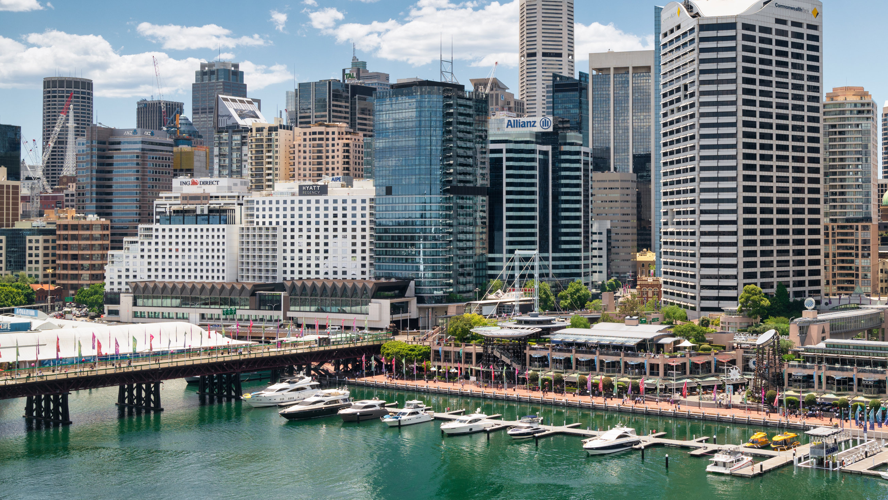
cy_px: 164
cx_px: 602
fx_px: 1130
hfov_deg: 42.2
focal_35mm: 48
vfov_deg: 24.8
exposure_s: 1/160
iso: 100
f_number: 8
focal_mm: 31
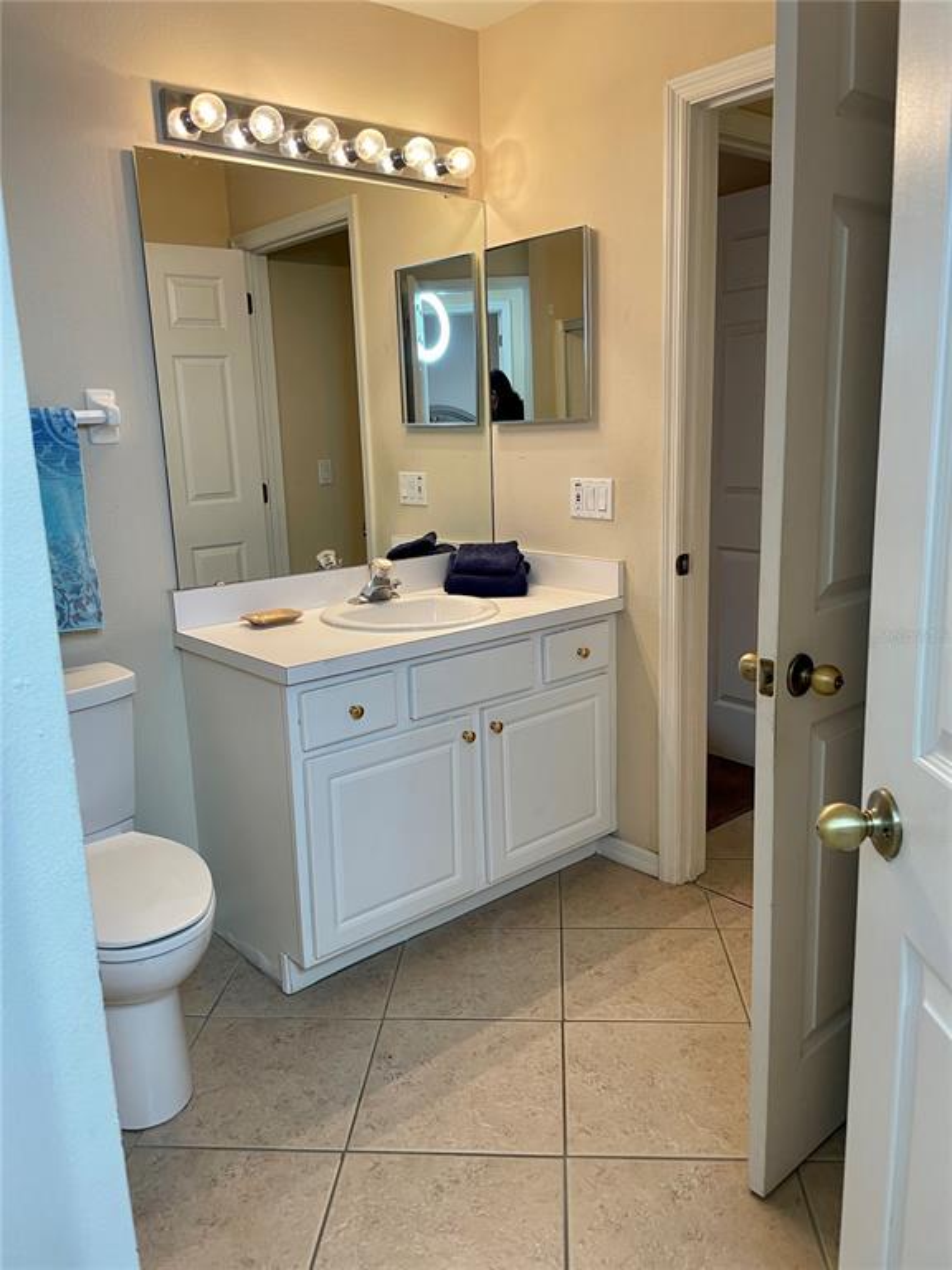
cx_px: 476
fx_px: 953
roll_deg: +1.9
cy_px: 635
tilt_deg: -13.0
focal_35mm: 26
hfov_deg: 53.1
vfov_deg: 67.3
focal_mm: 4.2
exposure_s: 1/60
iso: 80
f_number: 1.6
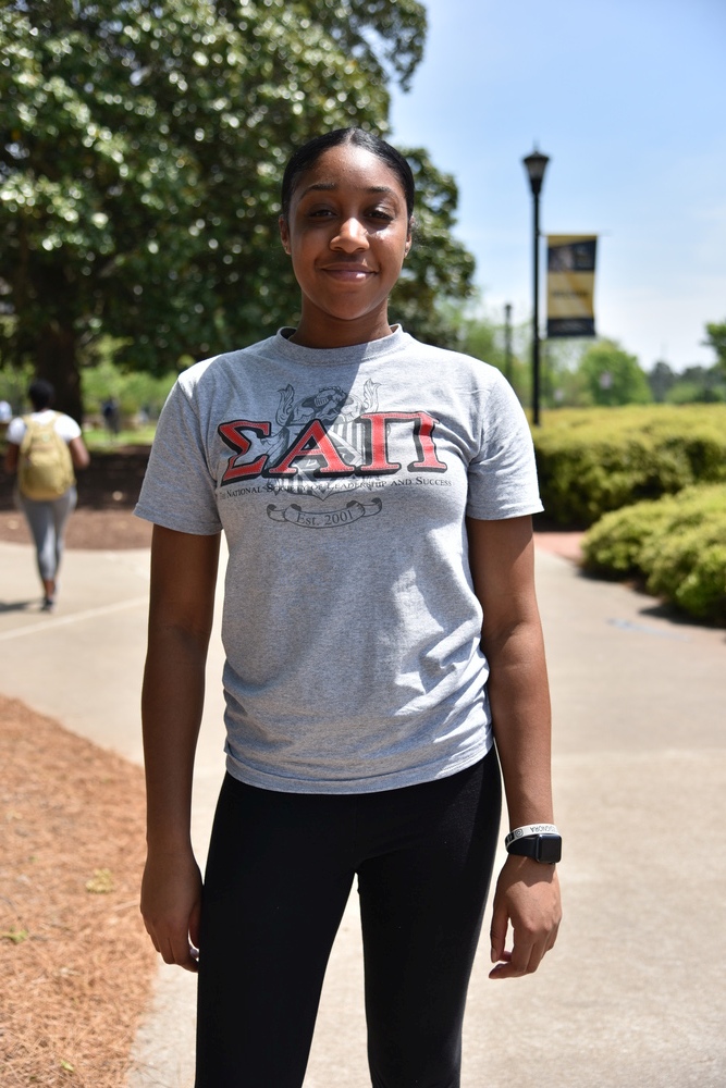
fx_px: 1391
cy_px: 544
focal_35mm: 46
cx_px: 363
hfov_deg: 29.3
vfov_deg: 42.7
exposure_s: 1/800
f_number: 4
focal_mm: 46
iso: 80
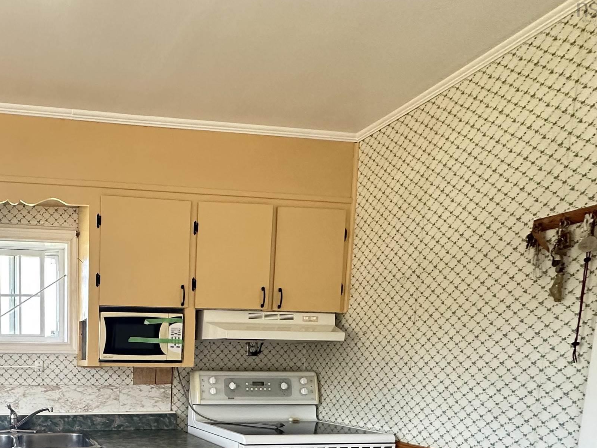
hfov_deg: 56.8
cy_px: 421
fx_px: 466
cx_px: 65
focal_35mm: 27
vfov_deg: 45.4
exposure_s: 1/99
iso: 320
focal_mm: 2.22
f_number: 2.2
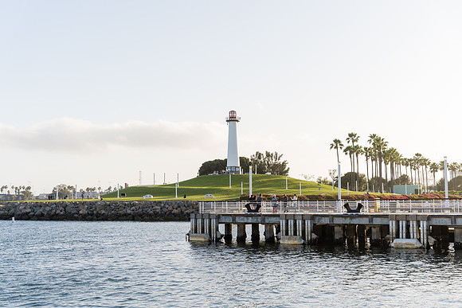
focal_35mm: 50
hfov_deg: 39.7
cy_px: 154
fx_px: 641
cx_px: 231
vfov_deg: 27.1
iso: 100
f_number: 4.5
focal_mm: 49.9
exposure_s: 1/400
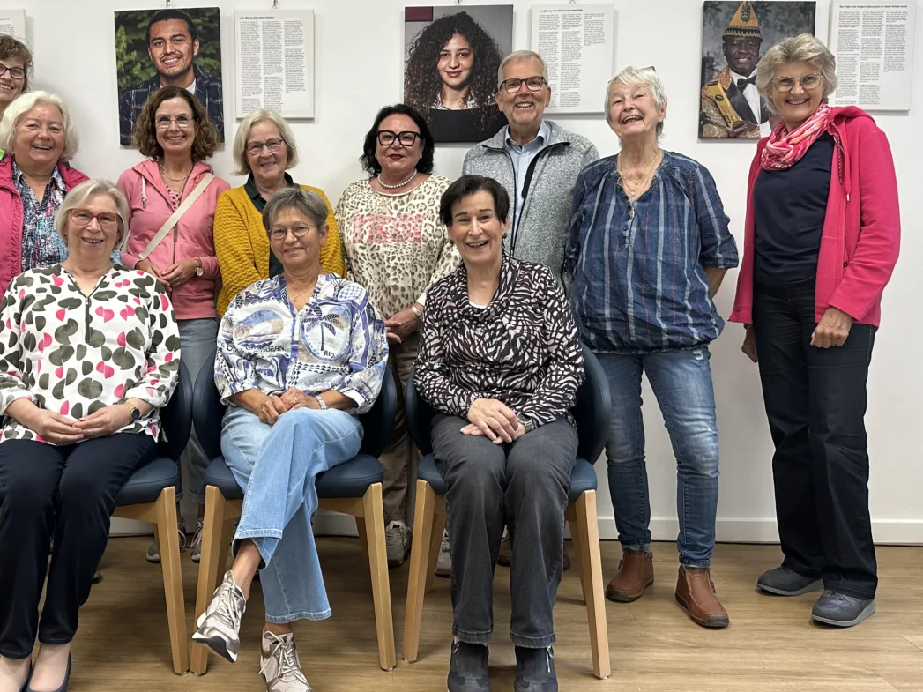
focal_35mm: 33
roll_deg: -0.5
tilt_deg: -0.2
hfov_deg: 54.8
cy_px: 295
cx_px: 354
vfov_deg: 42.8
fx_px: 880
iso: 200
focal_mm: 6.86
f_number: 1.78
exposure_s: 1/121
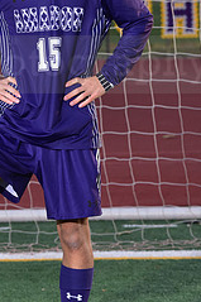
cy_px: 53
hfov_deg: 3.9
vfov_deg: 5.9
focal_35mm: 352
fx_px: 2952
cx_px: 44
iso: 400
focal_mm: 145
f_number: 7.1
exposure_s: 1/250
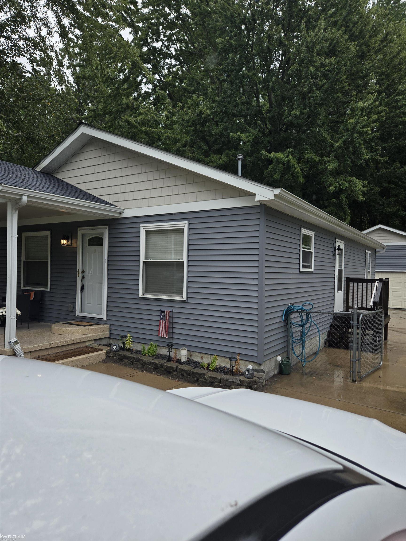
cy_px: 270
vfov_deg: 73.9
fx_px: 360
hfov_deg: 58.9
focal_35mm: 23
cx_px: 203
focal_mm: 5.4
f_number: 1.8
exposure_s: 1/907
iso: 80
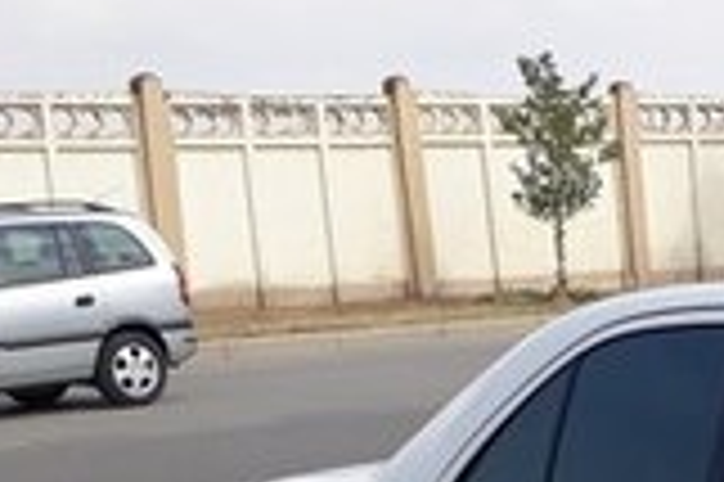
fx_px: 2310
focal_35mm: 115
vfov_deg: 11.1
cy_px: 881
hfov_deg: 16.6
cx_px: 998
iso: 40
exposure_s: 1/974
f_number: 1.9
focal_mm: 3.6
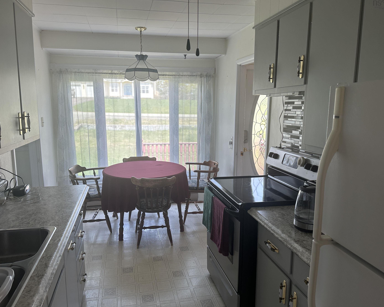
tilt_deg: -8.9
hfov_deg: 66.0
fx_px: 295
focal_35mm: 26
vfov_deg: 54.9
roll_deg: -0.4
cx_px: 184
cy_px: 155
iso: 64
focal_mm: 6.86
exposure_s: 1/229
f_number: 1.78
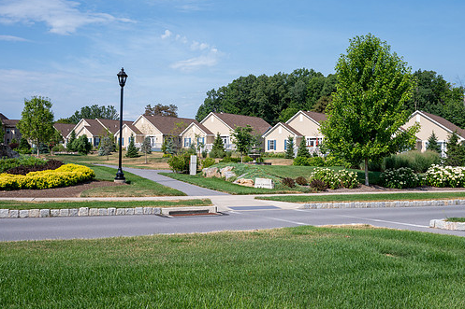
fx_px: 452
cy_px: 174
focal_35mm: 35
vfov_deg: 37.8
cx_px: 269
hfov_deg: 54.2
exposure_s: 1/125
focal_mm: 30
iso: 50
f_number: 8
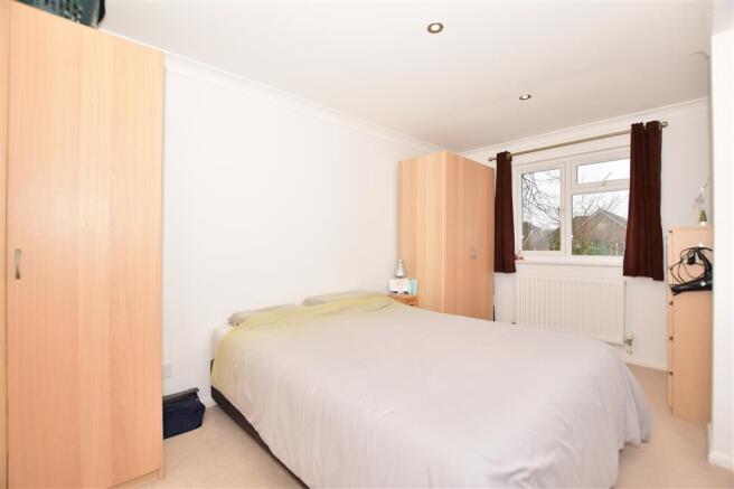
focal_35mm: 15
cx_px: 367
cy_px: 244
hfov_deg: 100.4
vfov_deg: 77.3
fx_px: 306
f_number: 5
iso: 200
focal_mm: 10
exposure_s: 1/100
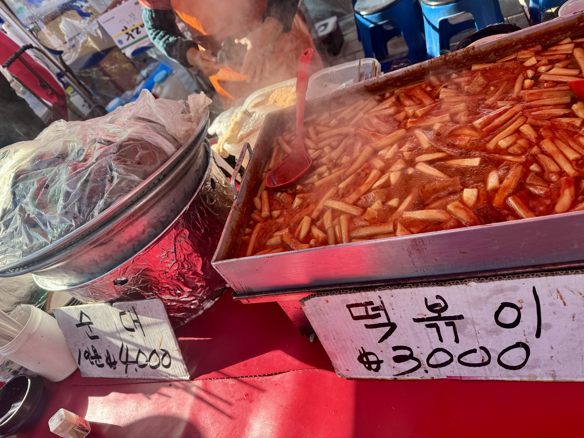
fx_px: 405
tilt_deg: -39.4
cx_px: 292
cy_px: 219
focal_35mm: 24
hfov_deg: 71.6
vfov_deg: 56.8
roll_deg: +35.4
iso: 80
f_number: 1.78
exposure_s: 1/693
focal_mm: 6.76
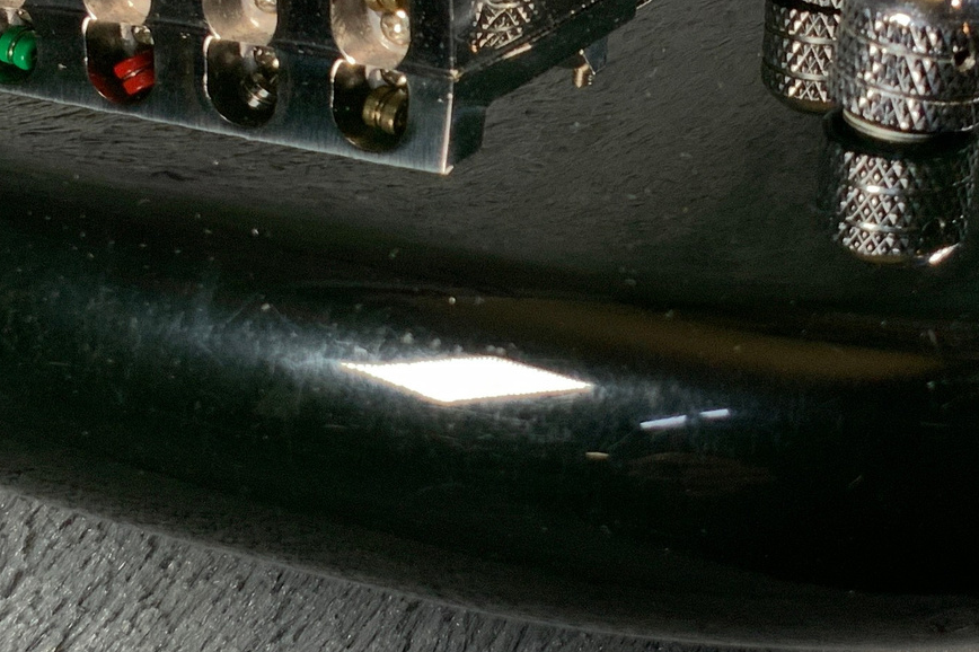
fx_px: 2419
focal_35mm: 89
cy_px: 175
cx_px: 646
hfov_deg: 22.8
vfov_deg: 15.3
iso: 50
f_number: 1.8
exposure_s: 1/104
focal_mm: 3
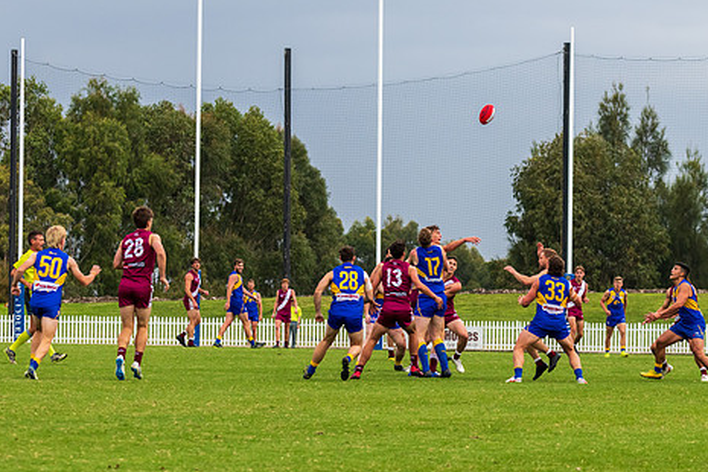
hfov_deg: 9.6
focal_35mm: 214
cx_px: 421
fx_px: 4208
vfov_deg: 6.4
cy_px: 264
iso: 1000
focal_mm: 150
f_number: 10
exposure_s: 1/1250
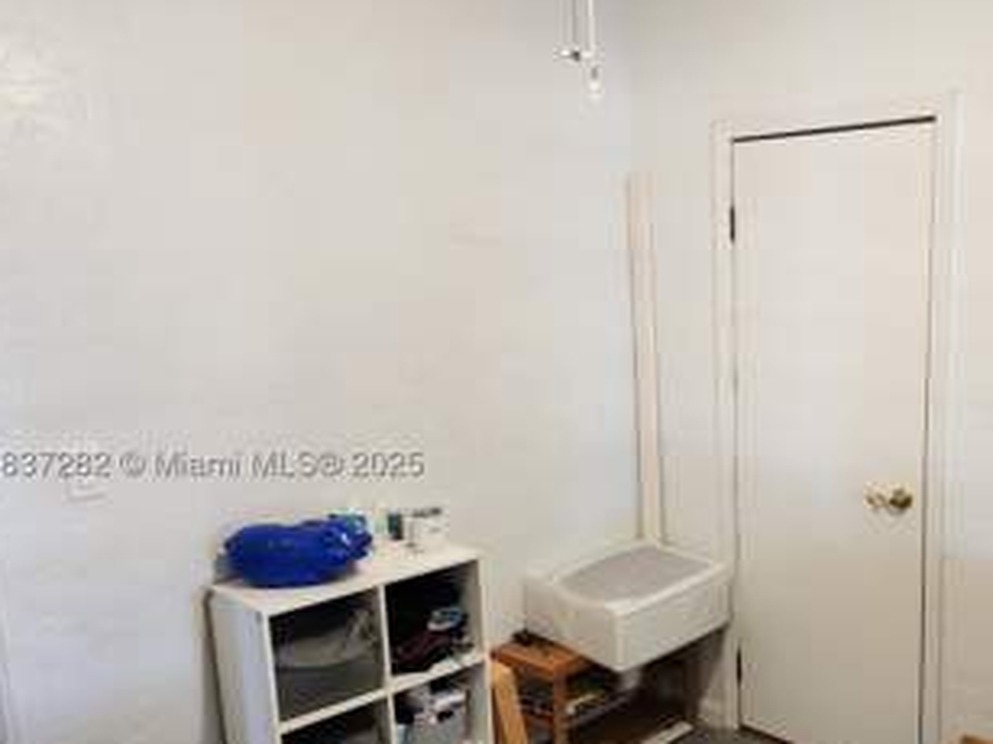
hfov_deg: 49.9
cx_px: 708
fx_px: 1032
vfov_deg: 39.3
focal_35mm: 36
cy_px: 469
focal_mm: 6.4
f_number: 1.8
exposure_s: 1/120
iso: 250
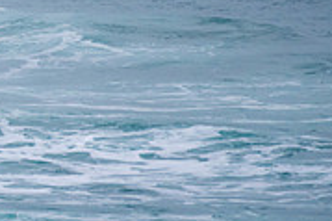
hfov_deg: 1.0
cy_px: -119
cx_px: -207
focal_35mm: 1992
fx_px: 18353
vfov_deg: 0.7
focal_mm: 500
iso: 560
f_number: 5.6
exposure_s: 1/1250
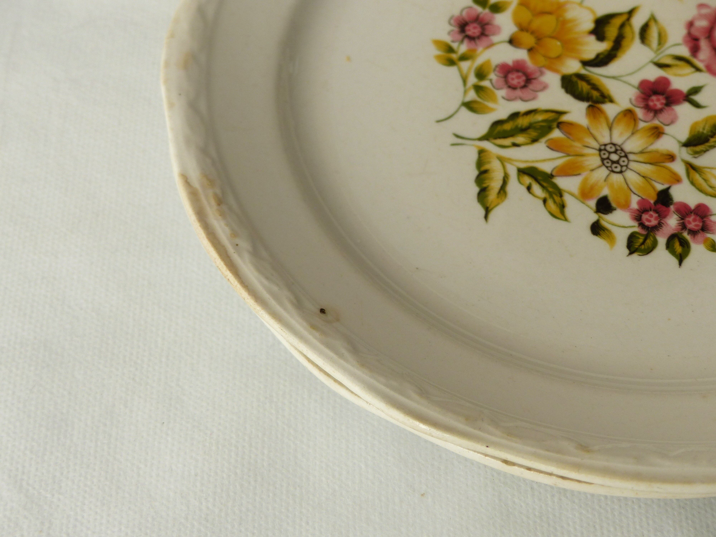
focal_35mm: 70
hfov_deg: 27.8
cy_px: 268
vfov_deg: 21.0
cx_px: 358
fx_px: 1448
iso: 100
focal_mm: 11.9
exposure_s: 1/100
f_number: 2.8
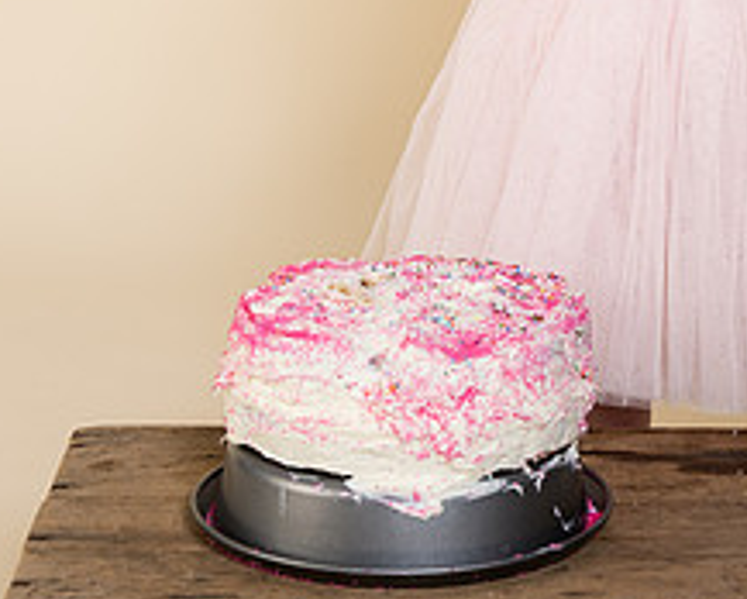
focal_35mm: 153
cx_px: 614
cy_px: 55
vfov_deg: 10.1
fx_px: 3386
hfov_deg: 12.5
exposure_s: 1/125
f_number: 5
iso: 100
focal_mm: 44
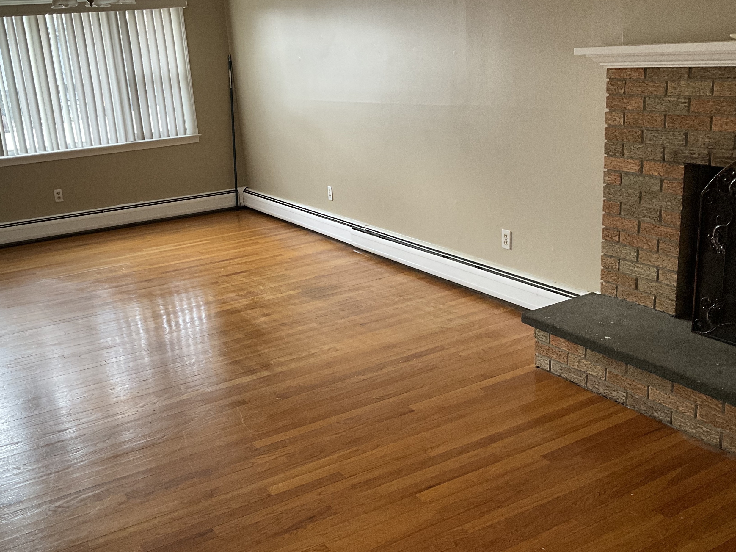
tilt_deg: -16.3
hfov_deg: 51.2
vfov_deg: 39.7
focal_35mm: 36
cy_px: 278
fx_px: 765
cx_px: 325
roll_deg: +4.2
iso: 80
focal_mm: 3
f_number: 1.8
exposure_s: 1/60
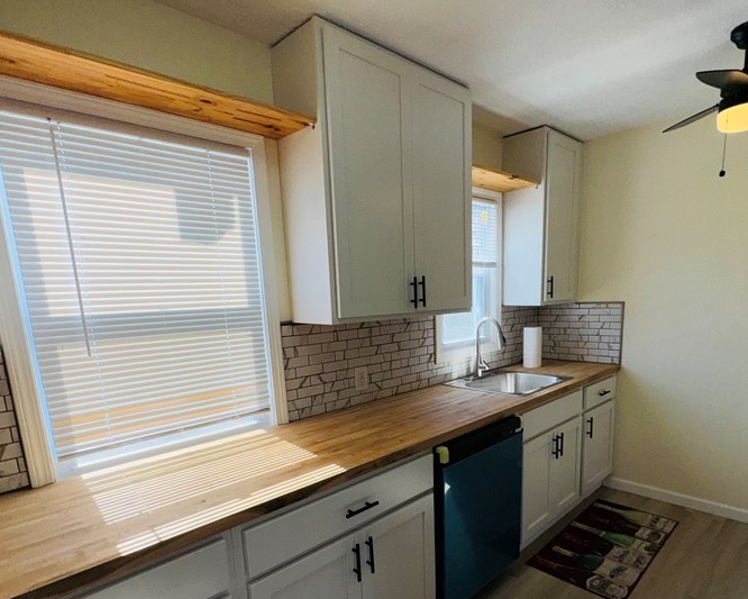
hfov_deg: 77.5
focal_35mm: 21
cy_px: 380
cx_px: 405
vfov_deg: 64.5
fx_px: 465
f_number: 2.2
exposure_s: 1/533
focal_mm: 2.22
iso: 32
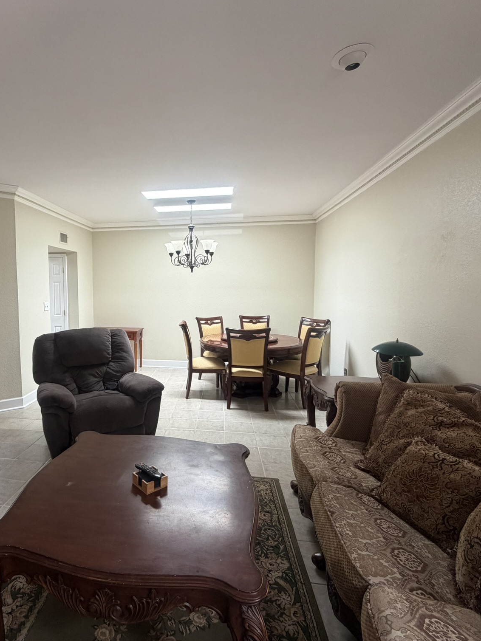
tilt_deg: -5.0
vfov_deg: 84.7
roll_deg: +0.5
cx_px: 162
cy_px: 316
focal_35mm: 19
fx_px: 352
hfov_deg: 66.9
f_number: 2.2
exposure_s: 1/121
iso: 250
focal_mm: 2.22
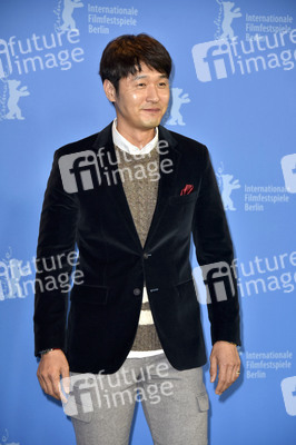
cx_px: 148
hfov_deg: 10.9
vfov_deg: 16.4
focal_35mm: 125
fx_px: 1544
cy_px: 222
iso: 640
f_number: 5.6
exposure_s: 1/125
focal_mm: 125
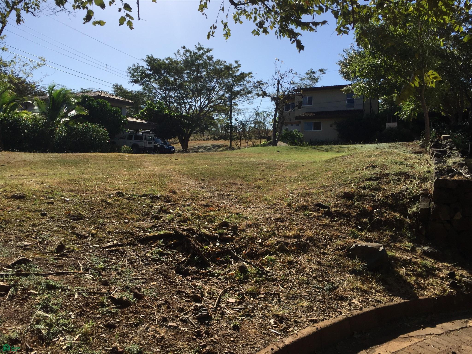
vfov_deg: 48.2
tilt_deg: -0.5
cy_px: 177
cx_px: 236
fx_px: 395
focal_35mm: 29
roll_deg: -1.9
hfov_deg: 61.7
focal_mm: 4.15
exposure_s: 1/2475
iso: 32
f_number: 2.2
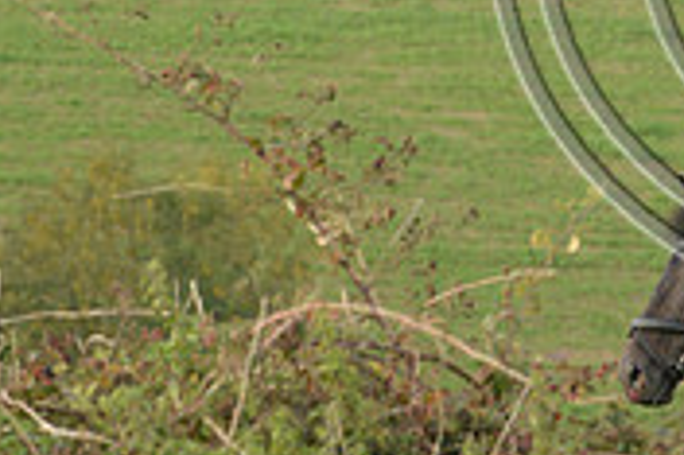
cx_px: 843
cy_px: -140
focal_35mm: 528
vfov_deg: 2.6
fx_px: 10022
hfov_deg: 3.9
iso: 2500
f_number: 6.3
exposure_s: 1/1250
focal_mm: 160
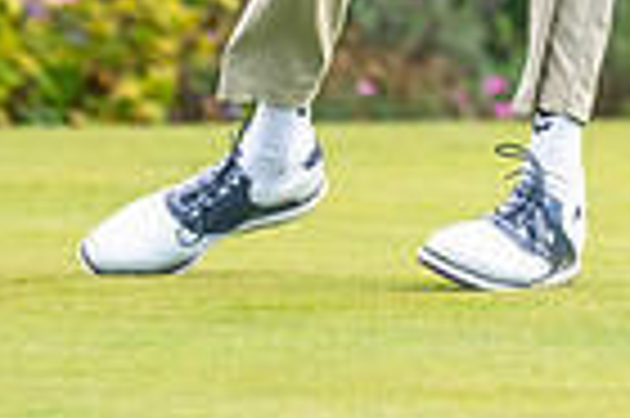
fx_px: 21779
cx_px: 504
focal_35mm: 1246
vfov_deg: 1.1
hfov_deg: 1.7
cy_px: -438
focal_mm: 300
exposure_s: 1/800
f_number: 4
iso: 800
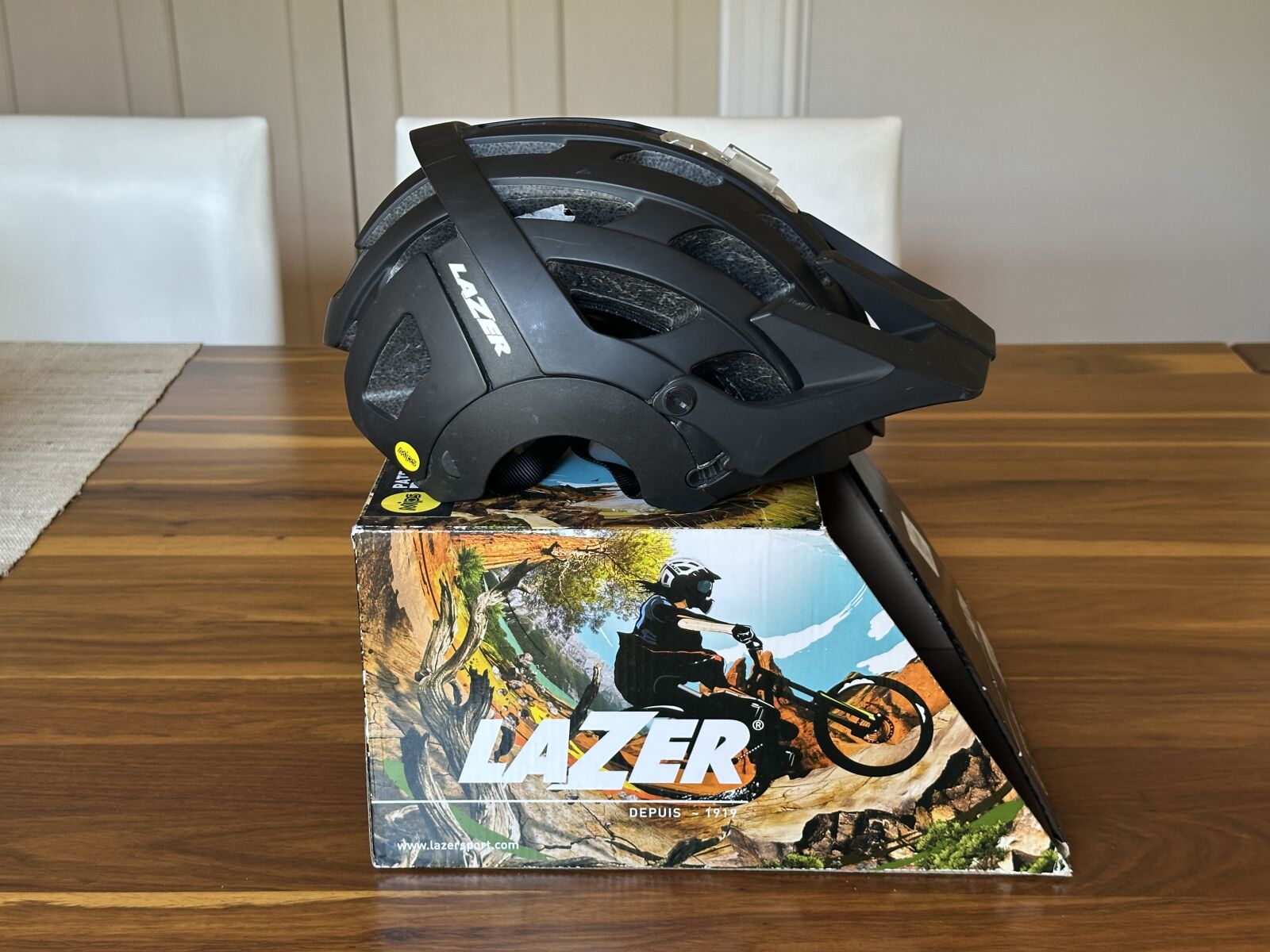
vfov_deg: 30.3
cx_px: 635
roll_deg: +0.2
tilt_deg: -20.8
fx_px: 1761
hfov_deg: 39.7
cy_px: 476
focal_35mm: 48
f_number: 1.78
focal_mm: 6.86
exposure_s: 1/60
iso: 125
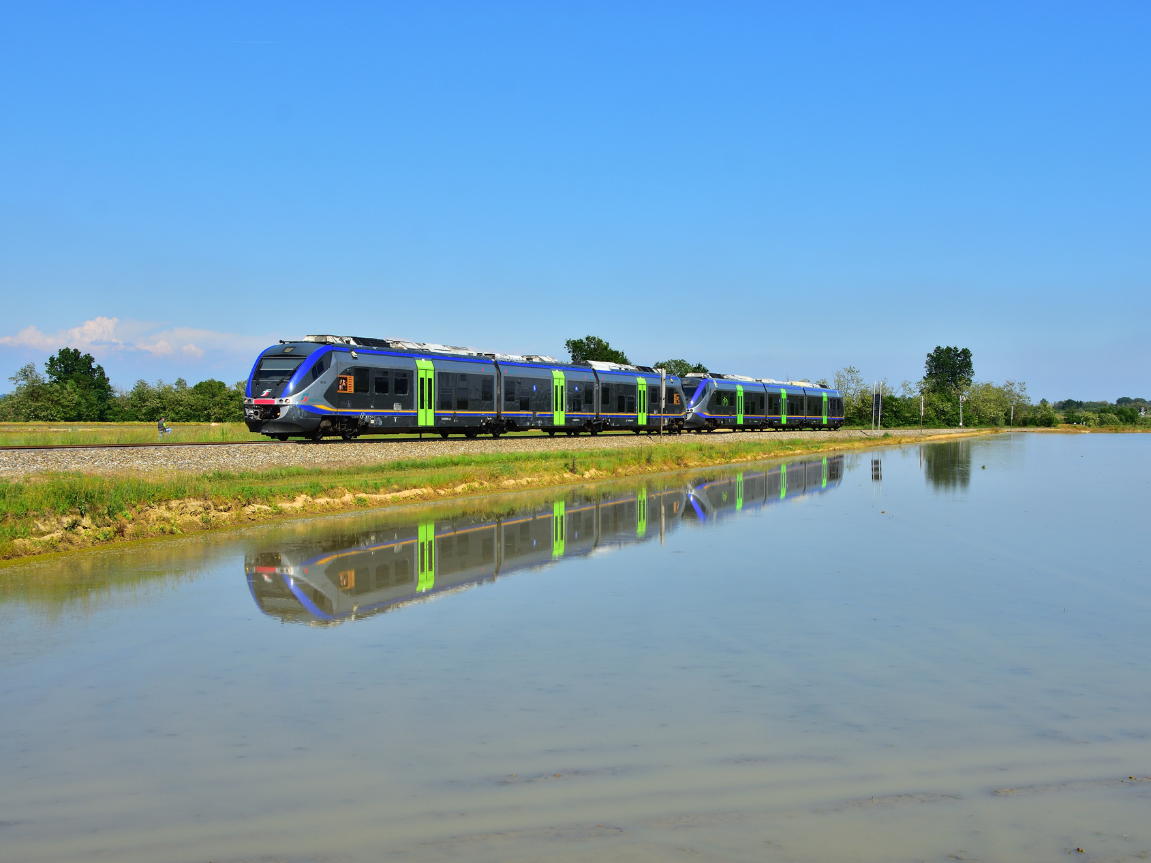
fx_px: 1581
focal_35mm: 48
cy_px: 428
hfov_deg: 40.0
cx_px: 632
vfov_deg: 30.5
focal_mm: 29
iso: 200
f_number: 7.1
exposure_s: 1/800
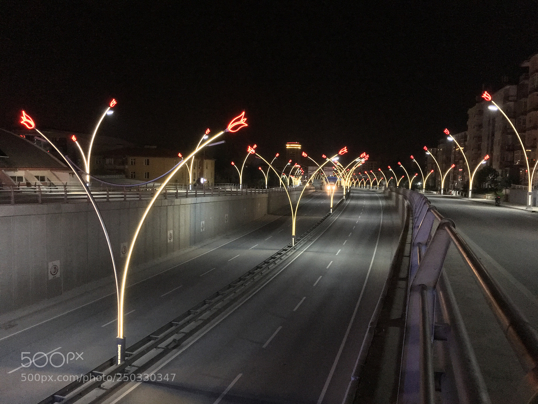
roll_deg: -1.4
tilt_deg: -4.2
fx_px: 451
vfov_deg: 48.2
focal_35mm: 29
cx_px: 269
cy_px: 202
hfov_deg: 61.7
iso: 500
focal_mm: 4.15
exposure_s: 1/17
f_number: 2.2
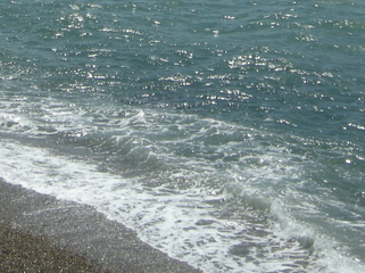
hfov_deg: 15.0
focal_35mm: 131
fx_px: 1380
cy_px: -157
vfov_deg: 10.8
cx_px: 128
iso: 64
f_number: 6.8
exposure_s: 1/420
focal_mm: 7.5
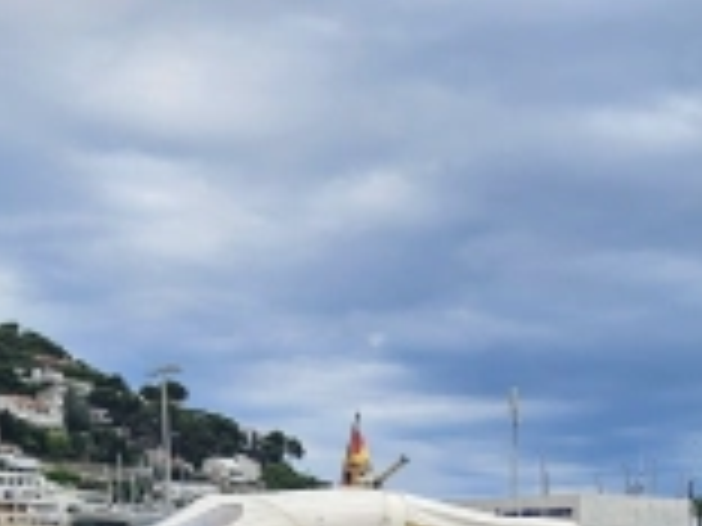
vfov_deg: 16.2
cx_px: 608
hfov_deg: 23.6
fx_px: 1643
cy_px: 852
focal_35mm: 81
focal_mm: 5.4
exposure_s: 1/1343
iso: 25
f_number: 1.8
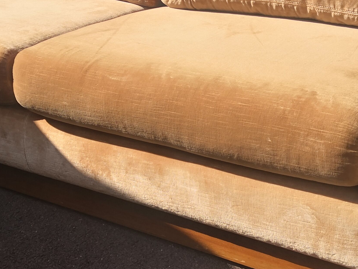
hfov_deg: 29.8
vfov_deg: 22.6
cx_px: 186
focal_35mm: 65
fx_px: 672
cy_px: 122
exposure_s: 1/2278
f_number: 1.6
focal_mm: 3.95
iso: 50
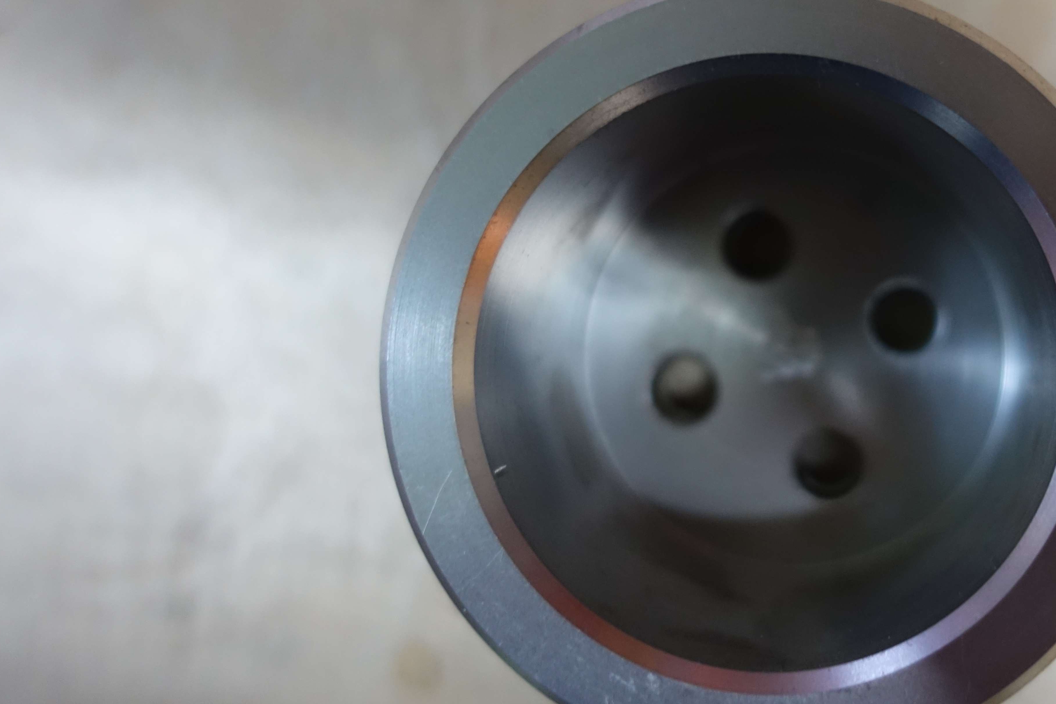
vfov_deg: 36.8
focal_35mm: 36
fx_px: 1056
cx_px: 774
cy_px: 319
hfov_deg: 51.2
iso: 640
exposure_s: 1/30
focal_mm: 8.8
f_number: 1.8
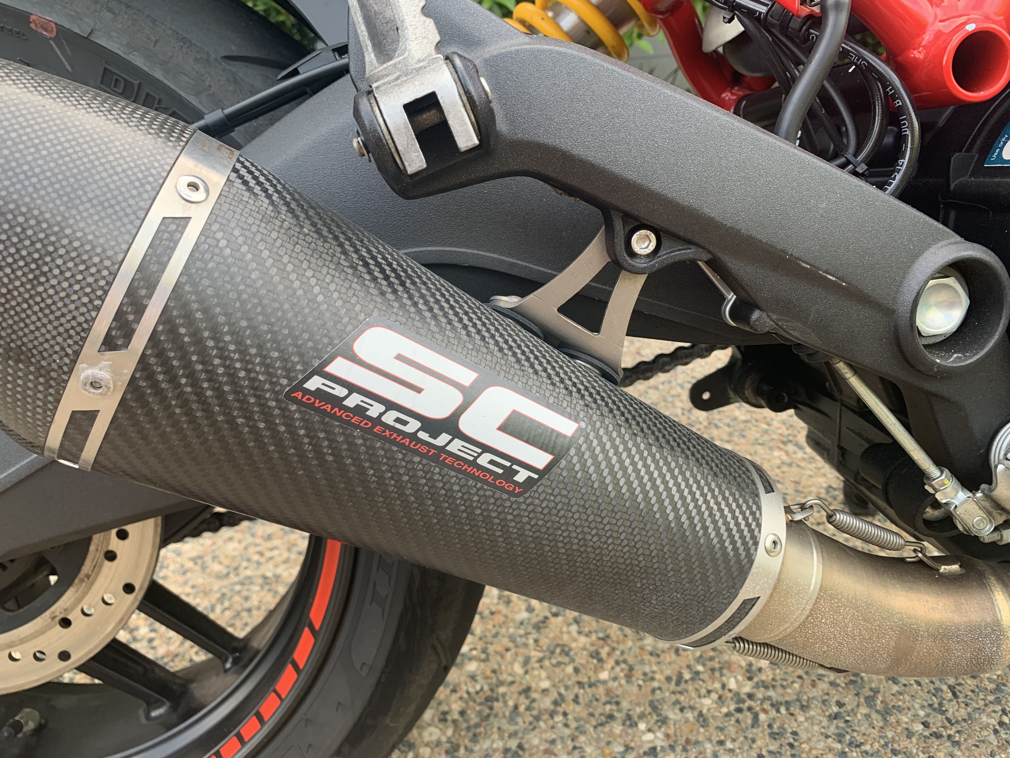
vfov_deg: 53.1
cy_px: 379
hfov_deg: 67.3
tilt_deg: -27.3
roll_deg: +4.2
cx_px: 505
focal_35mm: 26
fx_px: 759
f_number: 1.8
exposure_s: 1/121
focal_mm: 4.25
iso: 50
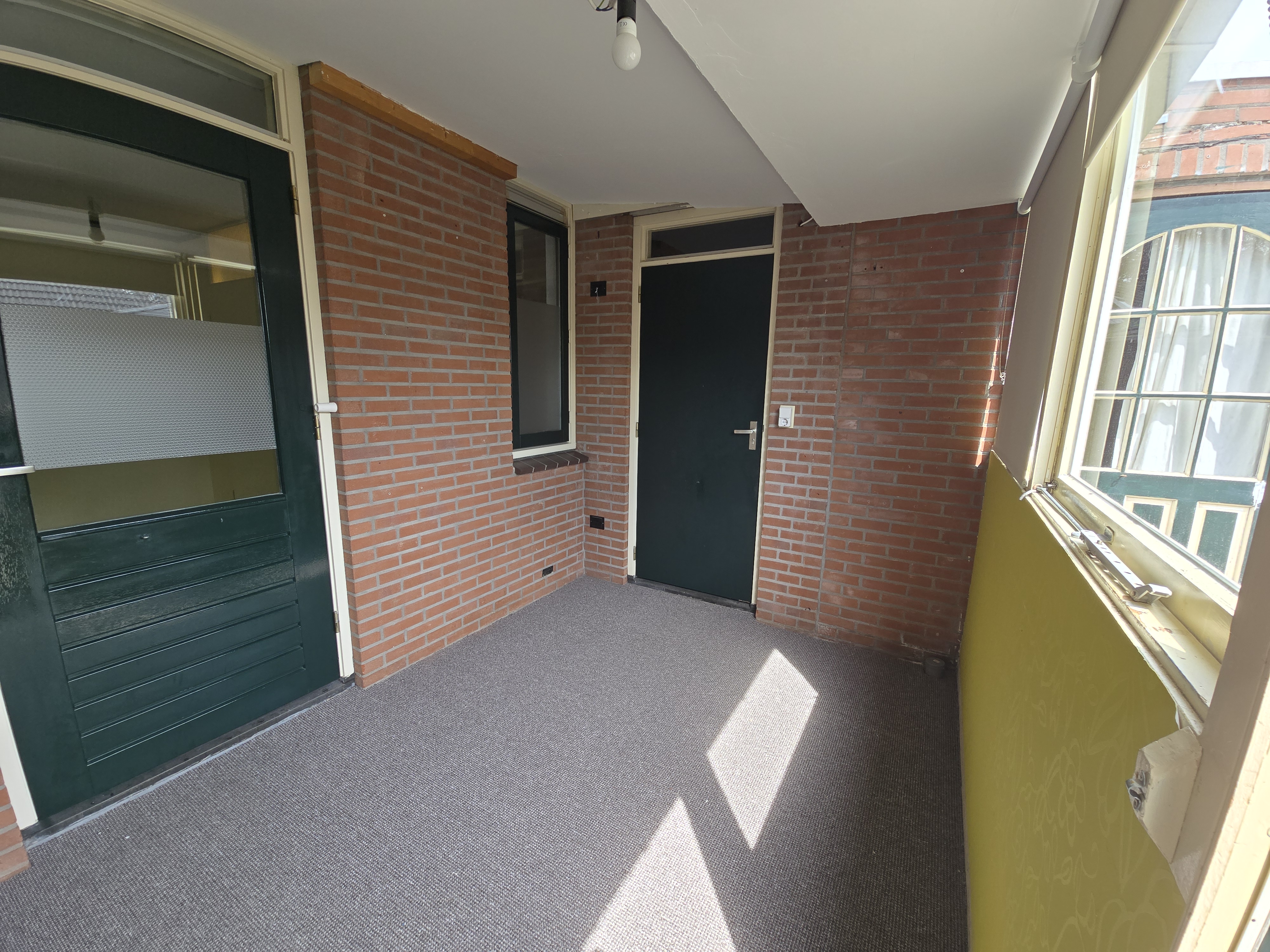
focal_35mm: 13
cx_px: 635
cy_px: 476
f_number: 2.2
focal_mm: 2.2
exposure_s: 1/136
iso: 50
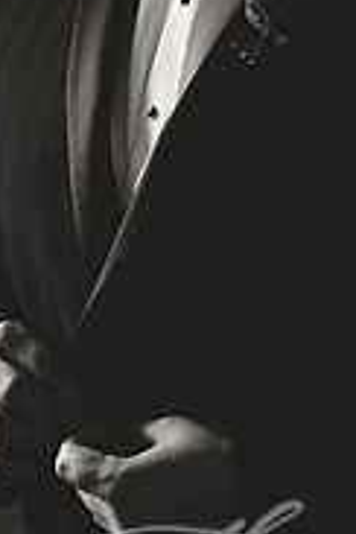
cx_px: 216
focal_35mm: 209
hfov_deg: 6.6
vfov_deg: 9.8
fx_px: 3100
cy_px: 50
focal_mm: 85
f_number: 2.2
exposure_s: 1/200
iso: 800
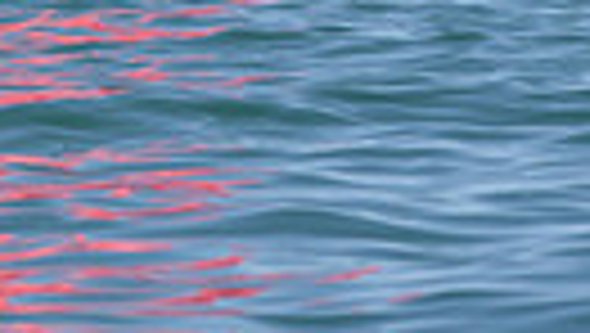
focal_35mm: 626
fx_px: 9803
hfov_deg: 3.4
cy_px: -810
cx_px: 70
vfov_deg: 1.9
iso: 400
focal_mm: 135
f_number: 5.6
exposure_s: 1/800
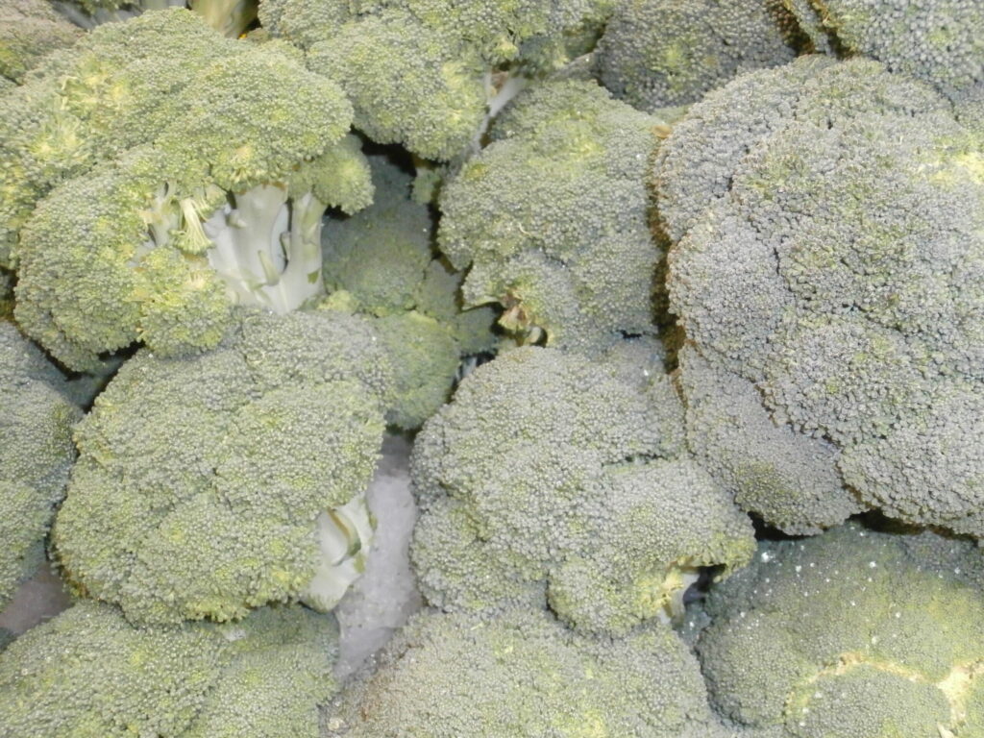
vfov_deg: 37.7
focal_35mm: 38
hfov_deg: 49.0
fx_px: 1080
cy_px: 369
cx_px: 492
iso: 800
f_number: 3.9
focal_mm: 6.67
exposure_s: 1/40
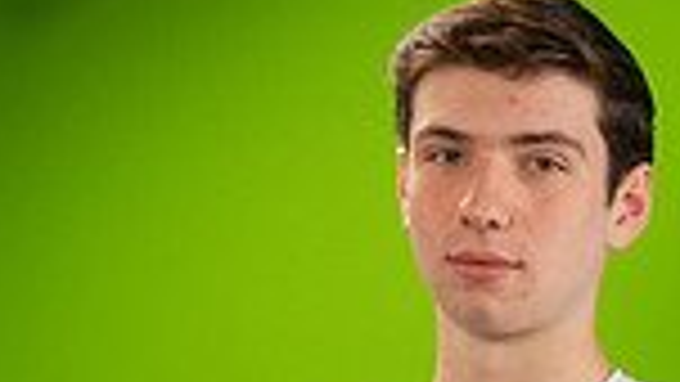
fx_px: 2669
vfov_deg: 8.0
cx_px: 421
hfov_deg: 14.5
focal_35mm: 148
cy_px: 659
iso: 800
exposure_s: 1/60
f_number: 20
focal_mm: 24
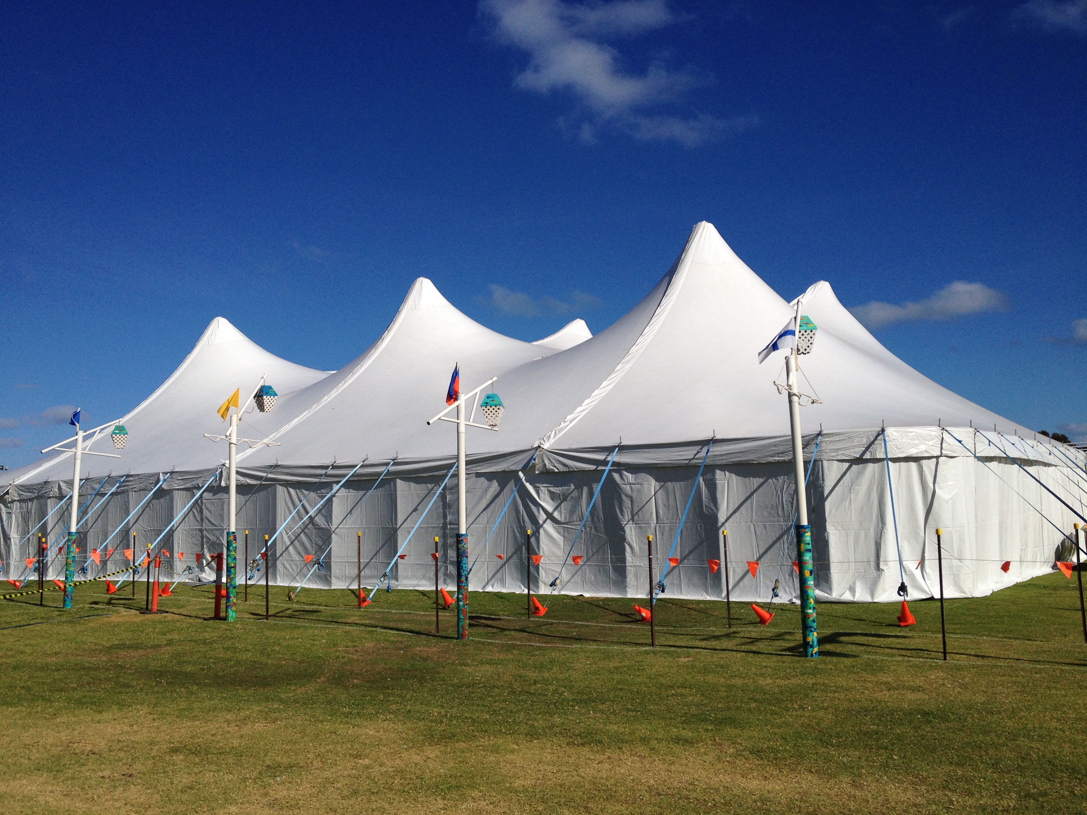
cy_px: 408
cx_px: 544
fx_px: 1099
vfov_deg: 40.7
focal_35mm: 35
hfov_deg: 52.6
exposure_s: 1/5525
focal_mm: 4.28
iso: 50
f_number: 2.4
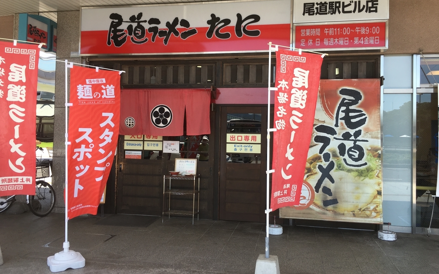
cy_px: 123
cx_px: 218
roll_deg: -1.3
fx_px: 371
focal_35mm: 31
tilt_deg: +2.9
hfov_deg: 61.2
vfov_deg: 40.6
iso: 25
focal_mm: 4.15
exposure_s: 1/371
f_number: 2.2
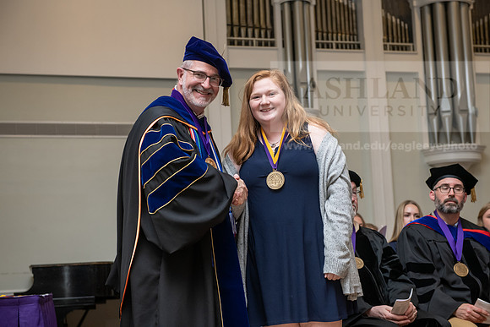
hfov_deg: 30.5
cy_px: 164
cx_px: 245
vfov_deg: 20.6
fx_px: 899
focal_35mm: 66
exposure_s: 1/250
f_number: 4.5
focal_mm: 66
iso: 1250
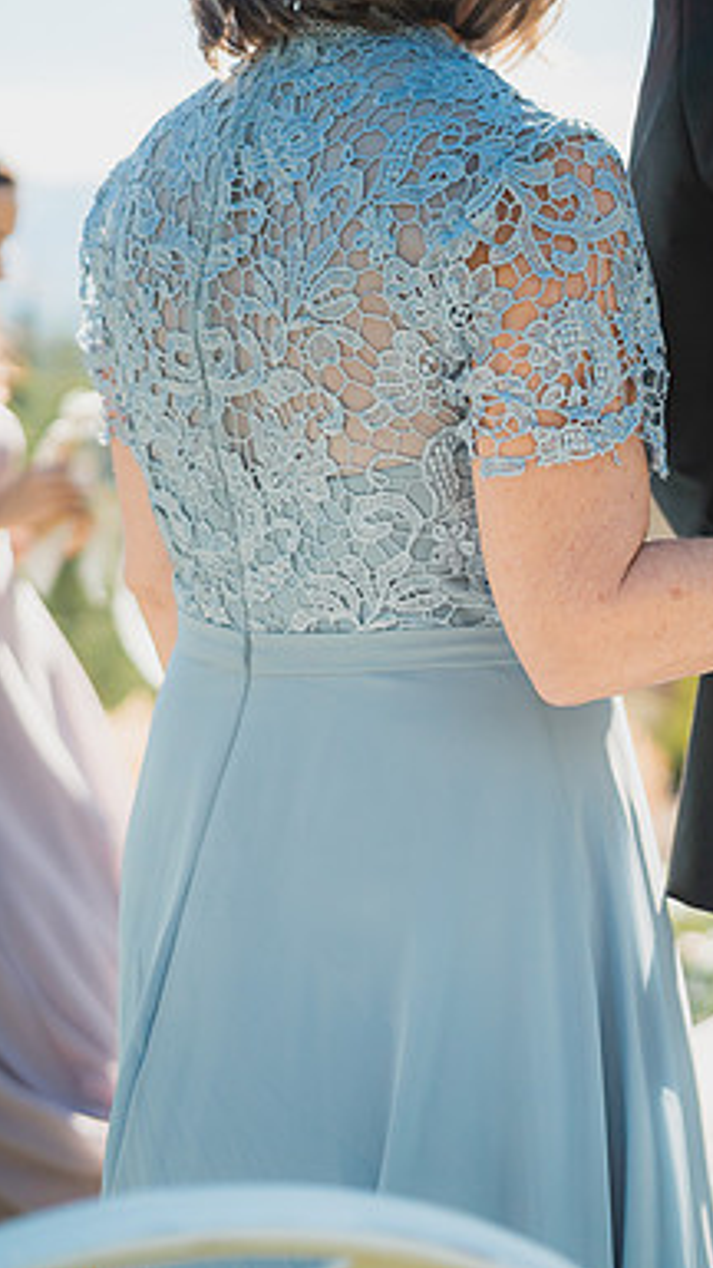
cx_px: 951
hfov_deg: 14.4
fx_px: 2689
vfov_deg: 26.5
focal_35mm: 80
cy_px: 636
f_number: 1.8
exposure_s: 1/4000
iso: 200
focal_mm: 50
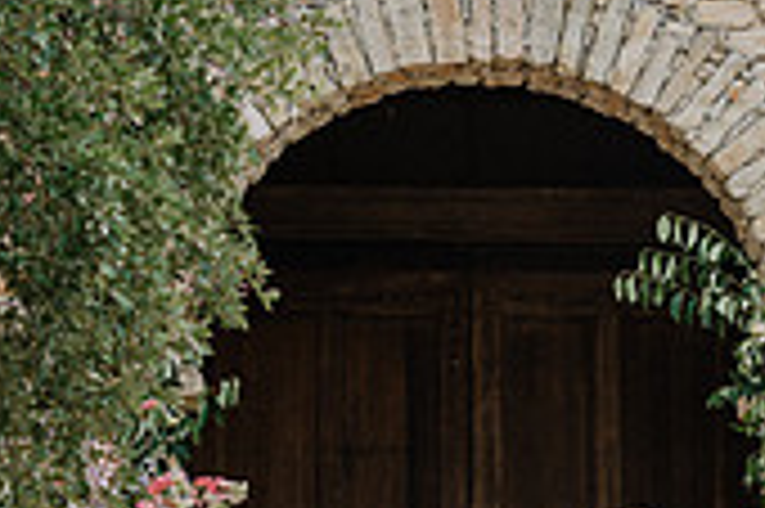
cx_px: 531
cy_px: 690
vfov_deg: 4.7
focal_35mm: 290
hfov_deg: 7.1
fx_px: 6156
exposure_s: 1/800
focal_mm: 85
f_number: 2
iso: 80
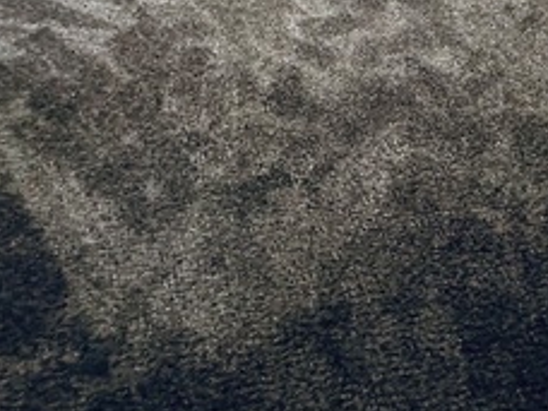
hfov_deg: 44.6
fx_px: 649
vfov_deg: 27.8
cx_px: 395
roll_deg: +0.0
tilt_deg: -24.1
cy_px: -151
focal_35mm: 41
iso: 1000
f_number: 2.2
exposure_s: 1/60
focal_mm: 2.22
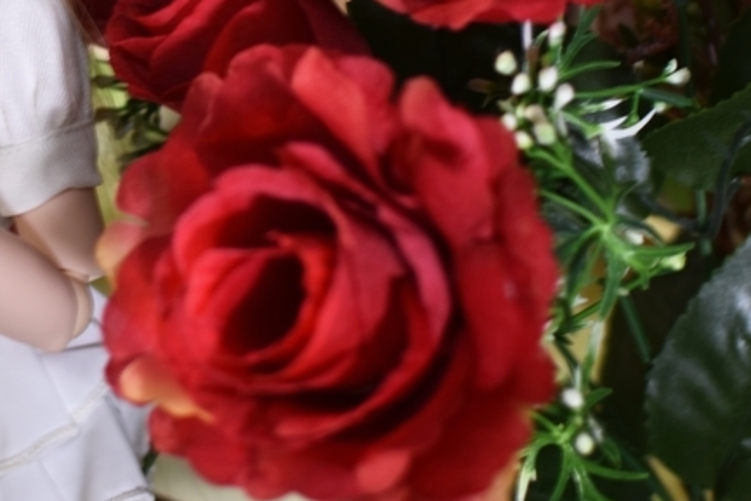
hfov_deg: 16.4
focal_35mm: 124
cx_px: 142
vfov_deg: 10.9
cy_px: -20
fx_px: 2591
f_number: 2.5
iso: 100
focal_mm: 35
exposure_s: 1/25
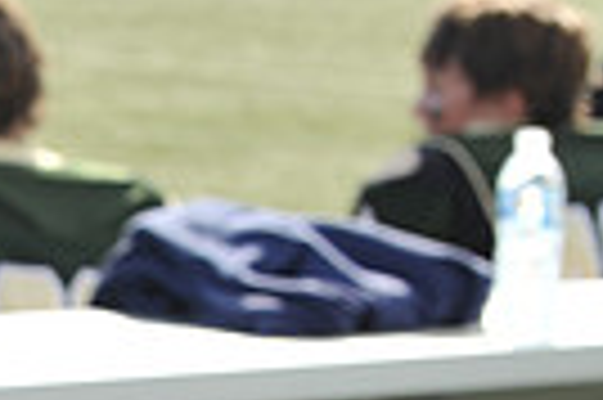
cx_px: -270
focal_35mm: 302
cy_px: 751
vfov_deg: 4.5
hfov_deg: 6.7
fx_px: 5052
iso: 200
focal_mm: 70
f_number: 8
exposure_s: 1/200
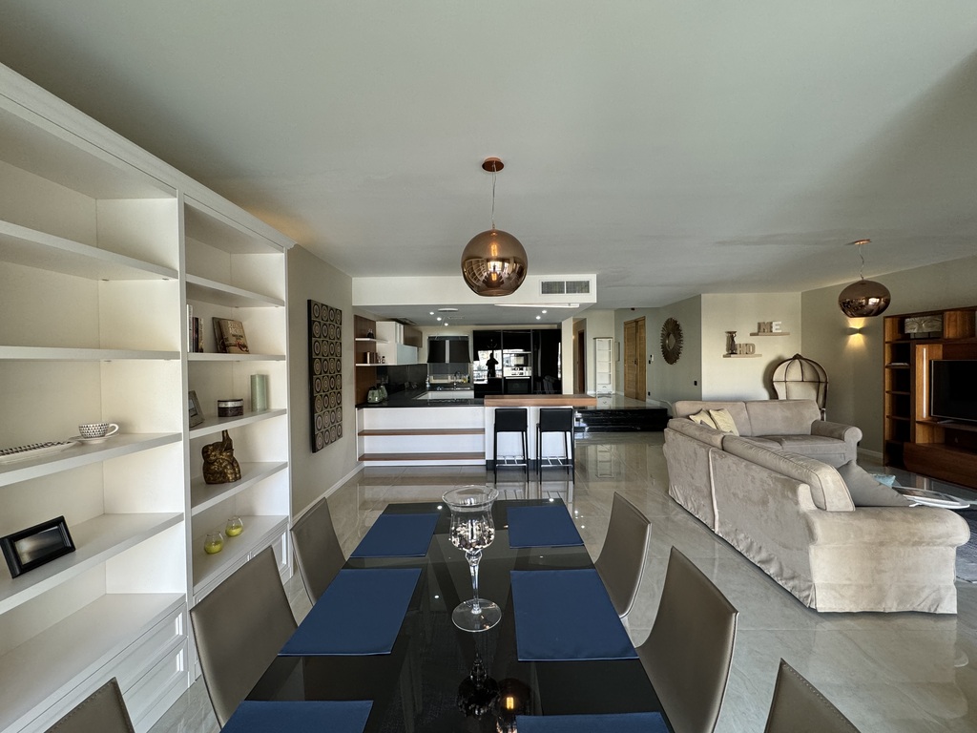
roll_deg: +0.2
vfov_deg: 85.7
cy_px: 366
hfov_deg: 102.1
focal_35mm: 14
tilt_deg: -0.9
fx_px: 395
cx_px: 488
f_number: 2.2
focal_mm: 2.22
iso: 160
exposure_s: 1/100
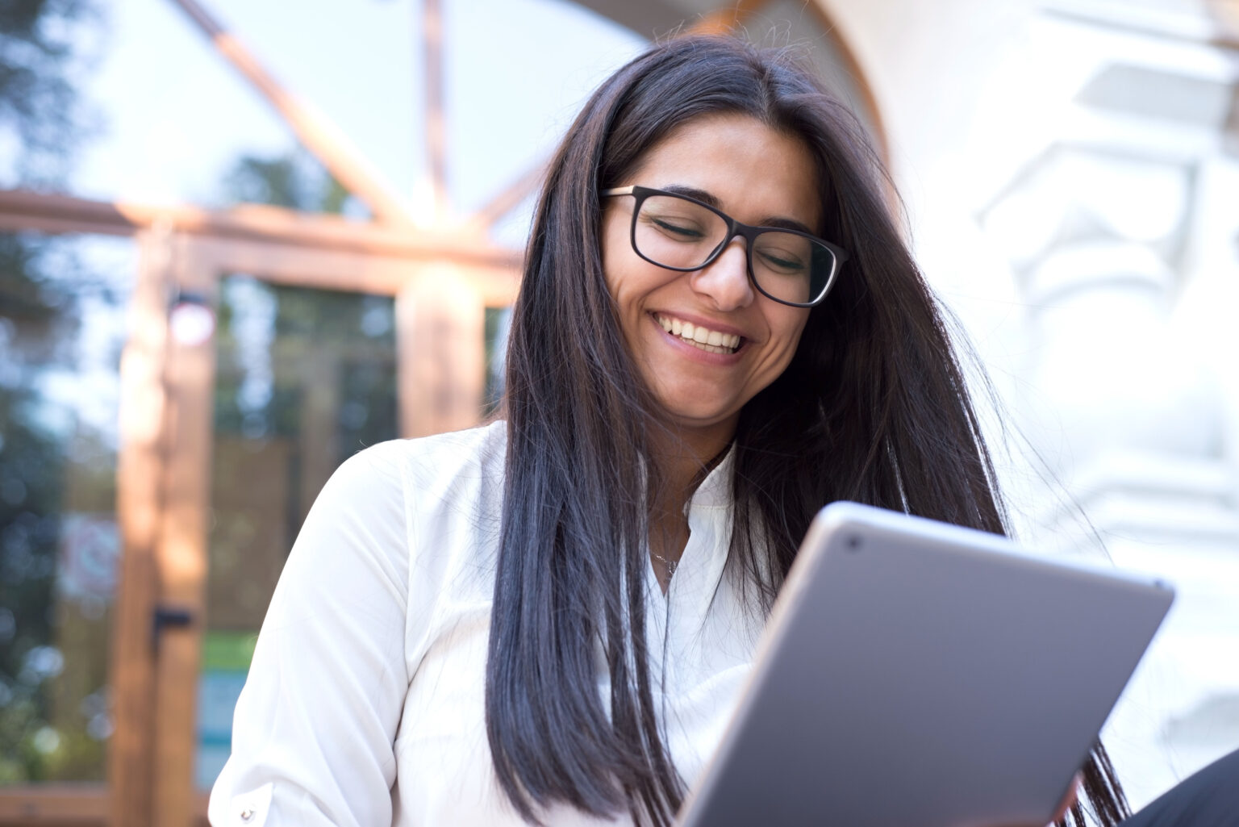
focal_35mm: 50
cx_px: 620
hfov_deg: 39.6
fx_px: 1721
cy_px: 414
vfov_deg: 27.0
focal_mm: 50
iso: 200
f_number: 3.5
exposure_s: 1/160
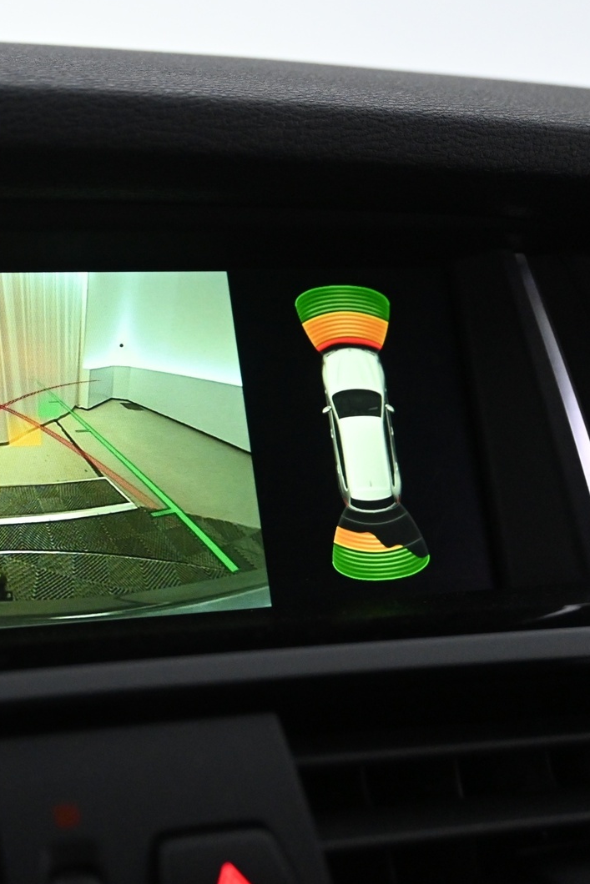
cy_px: 441
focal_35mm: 56
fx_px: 1380
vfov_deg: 35.5
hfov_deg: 23.6
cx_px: 73
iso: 3200
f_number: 4.2
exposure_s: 1/60
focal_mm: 24.5
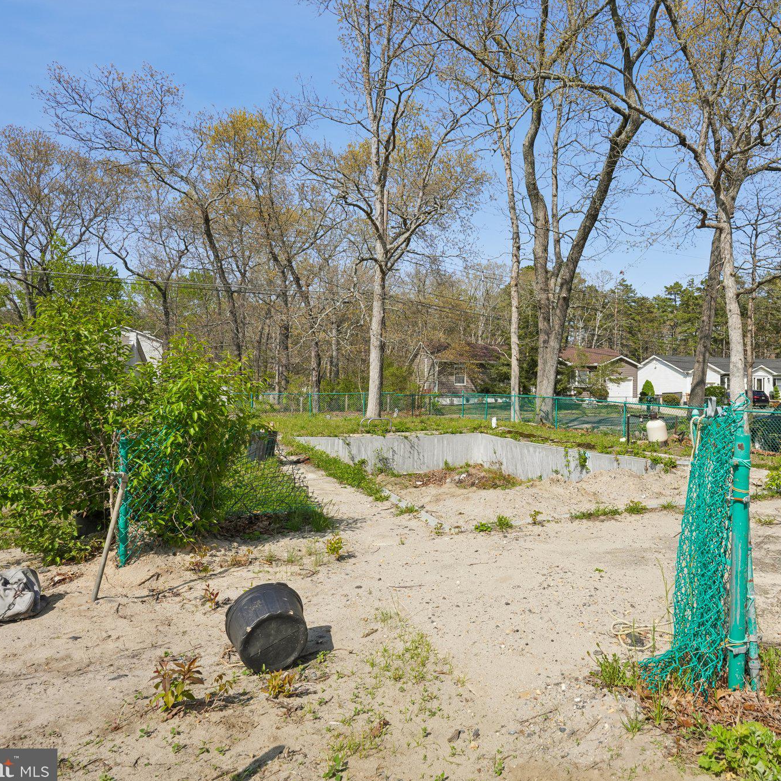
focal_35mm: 22
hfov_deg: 67.6
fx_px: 562
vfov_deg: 69.6
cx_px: 523
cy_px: 395
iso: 320
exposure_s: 1/1000
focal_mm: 17
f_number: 6.3
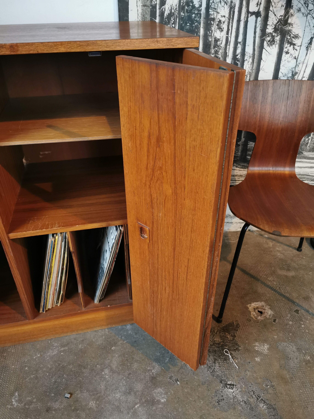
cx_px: 157
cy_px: 210
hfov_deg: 51.4
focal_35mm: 27
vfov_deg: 65.3
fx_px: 327
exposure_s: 1/30
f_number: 1.6
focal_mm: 5.56
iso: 400
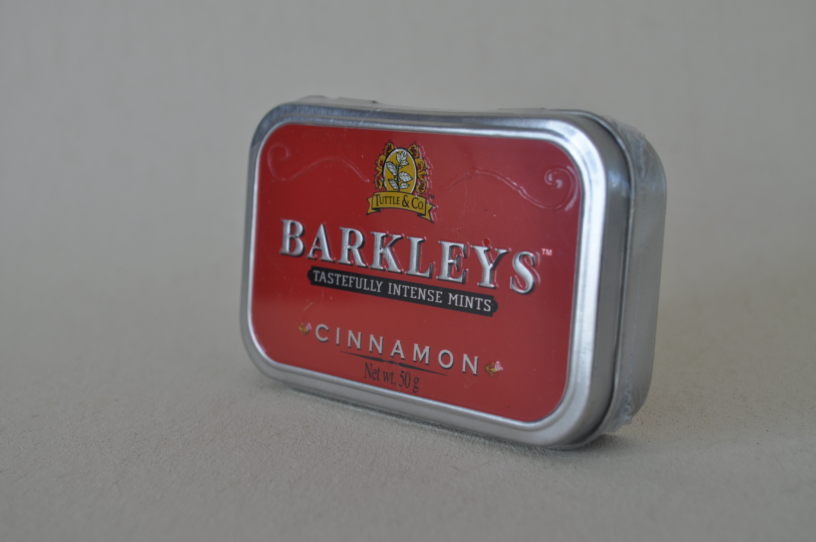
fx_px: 1358
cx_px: 408
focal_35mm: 60
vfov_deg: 22.6
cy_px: 271
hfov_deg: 33.4
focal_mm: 40
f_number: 8
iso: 200
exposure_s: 1/125
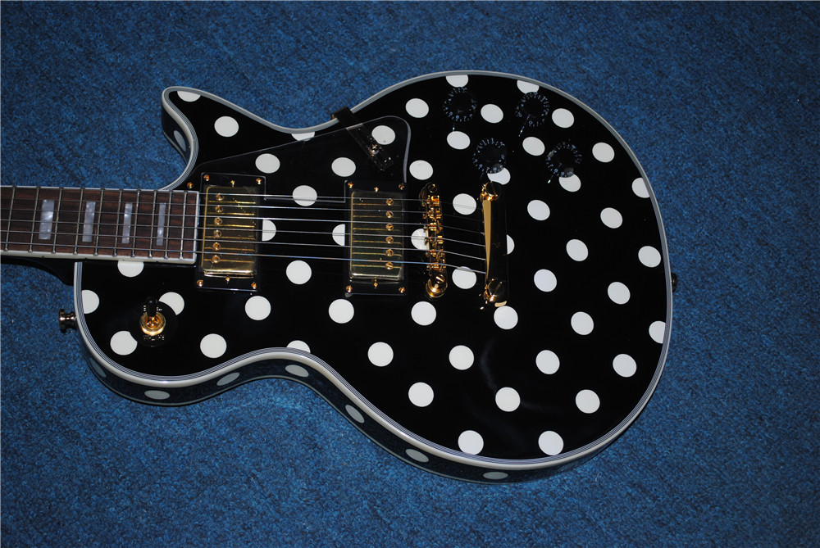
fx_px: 1368
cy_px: 274
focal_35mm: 60
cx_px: 410
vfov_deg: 22.7
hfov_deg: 33.4
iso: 100
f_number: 5.3
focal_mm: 40
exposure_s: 1/60
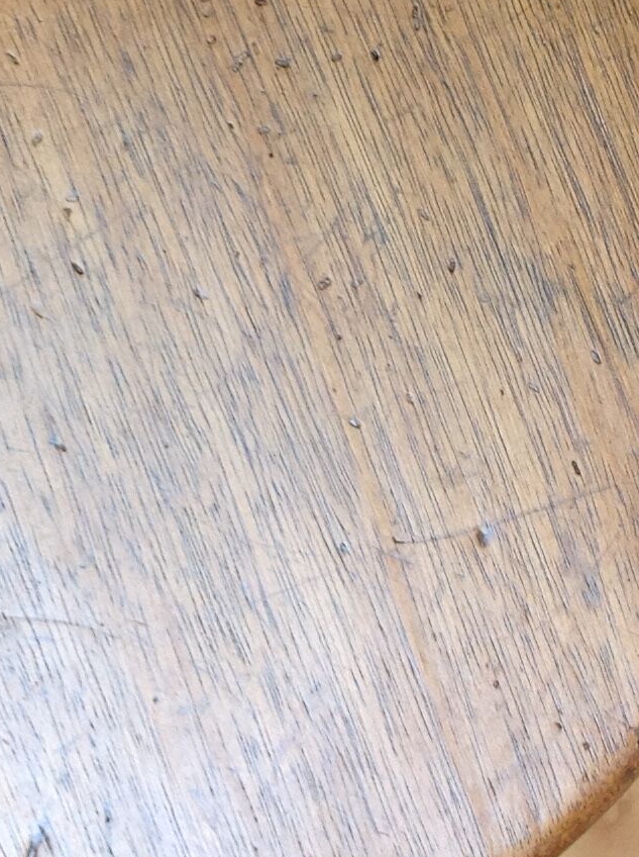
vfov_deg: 18.1
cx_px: 33
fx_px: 2642
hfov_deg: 13.6
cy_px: 88
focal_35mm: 107
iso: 50
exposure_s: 1/40
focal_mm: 4.28
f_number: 2.4
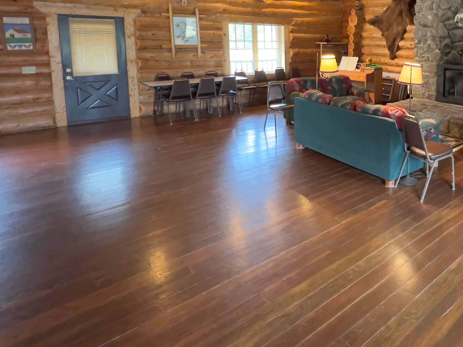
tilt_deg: -6.1
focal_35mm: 23
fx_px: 308
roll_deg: -0.9
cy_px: 76
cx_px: 391
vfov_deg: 55.3
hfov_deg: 64.9
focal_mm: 1.57
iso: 800
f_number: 1.8
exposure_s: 1/40
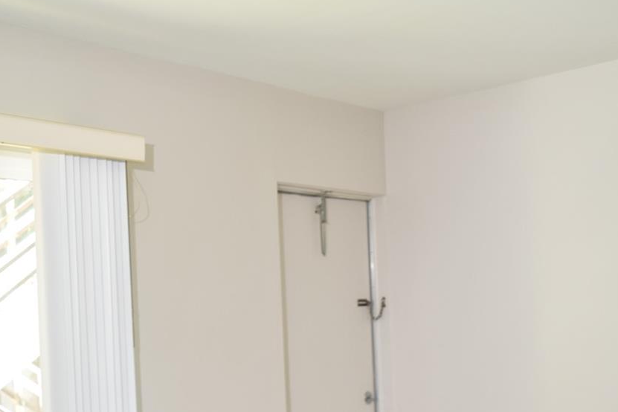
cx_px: 331
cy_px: 330
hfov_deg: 38.2
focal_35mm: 52
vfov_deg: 25.5
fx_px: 893
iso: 560
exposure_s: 1/60
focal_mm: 18
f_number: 3.5
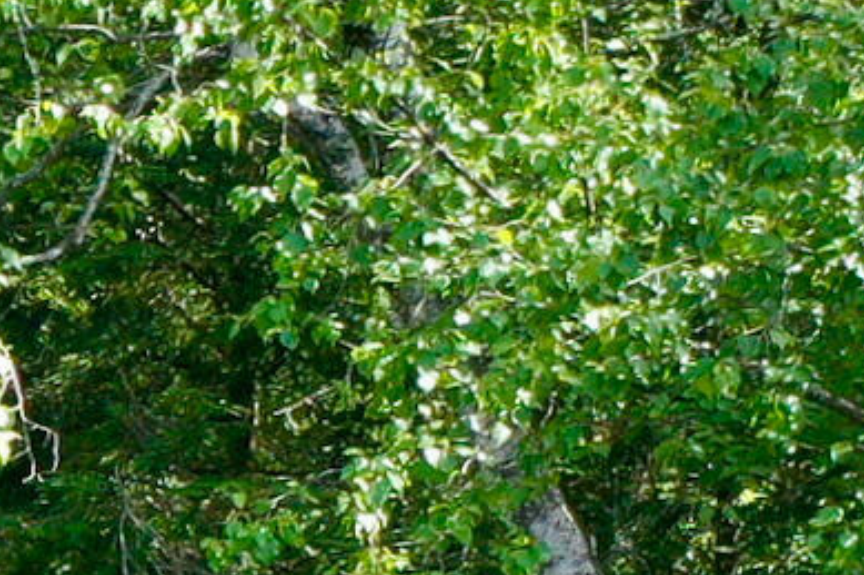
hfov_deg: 8.3
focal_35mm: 216
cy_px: 950
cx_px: -1528
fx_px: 5182
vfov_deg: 6.3
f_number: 2.8
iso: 250
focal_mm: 10.26
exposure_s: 1/30
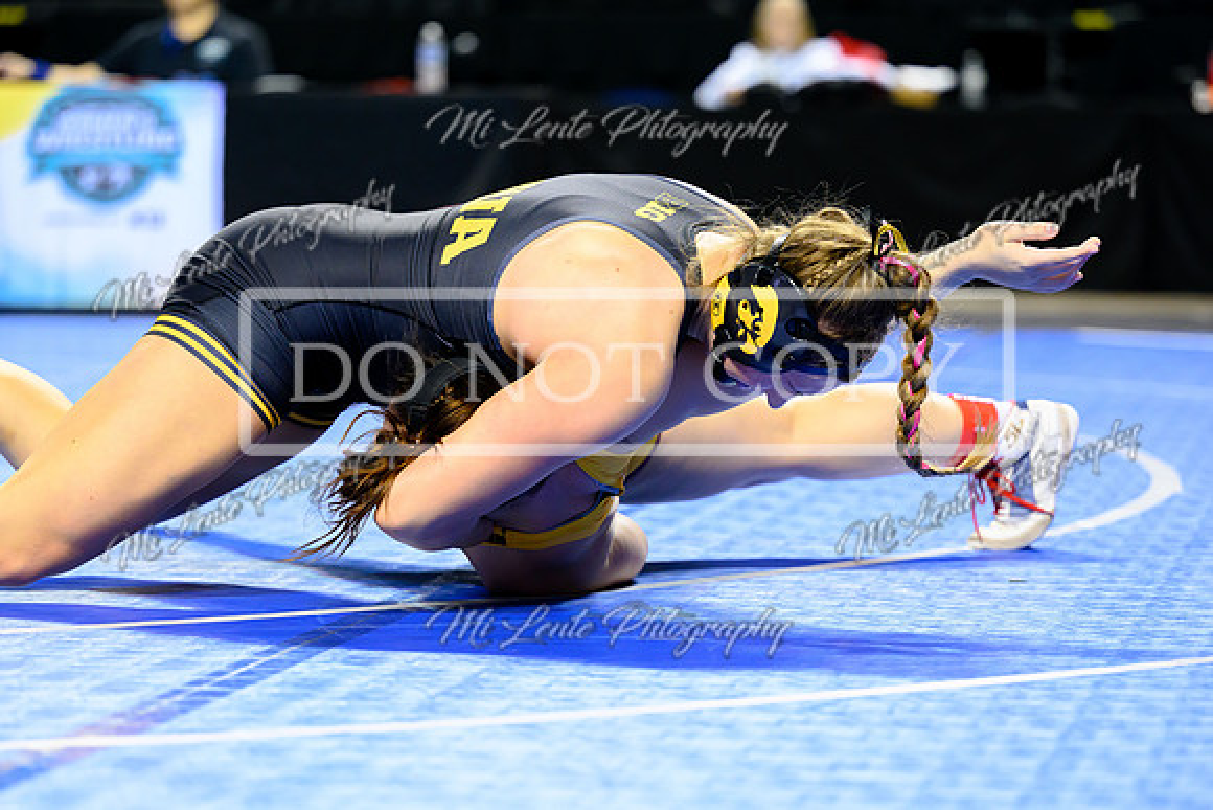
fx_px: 4447
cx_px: 602
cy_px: 450
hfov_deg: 15.5
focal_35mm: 132
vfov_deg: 10.4
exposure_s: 1/800
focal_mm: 110
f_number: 2.8
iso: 3200
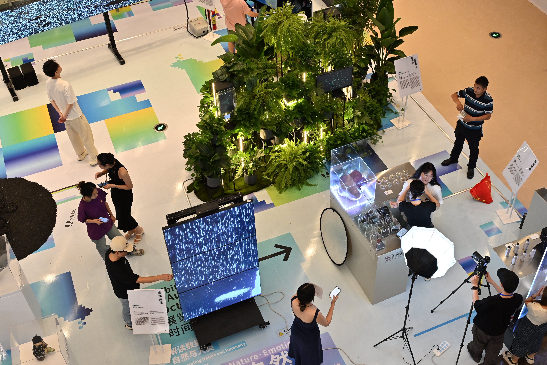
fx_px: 654
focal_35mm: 43
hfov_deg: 45.4
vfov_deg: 31.2
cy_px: 182
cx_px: 274
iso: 2500
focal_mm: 43
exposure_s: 1/60
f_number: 9
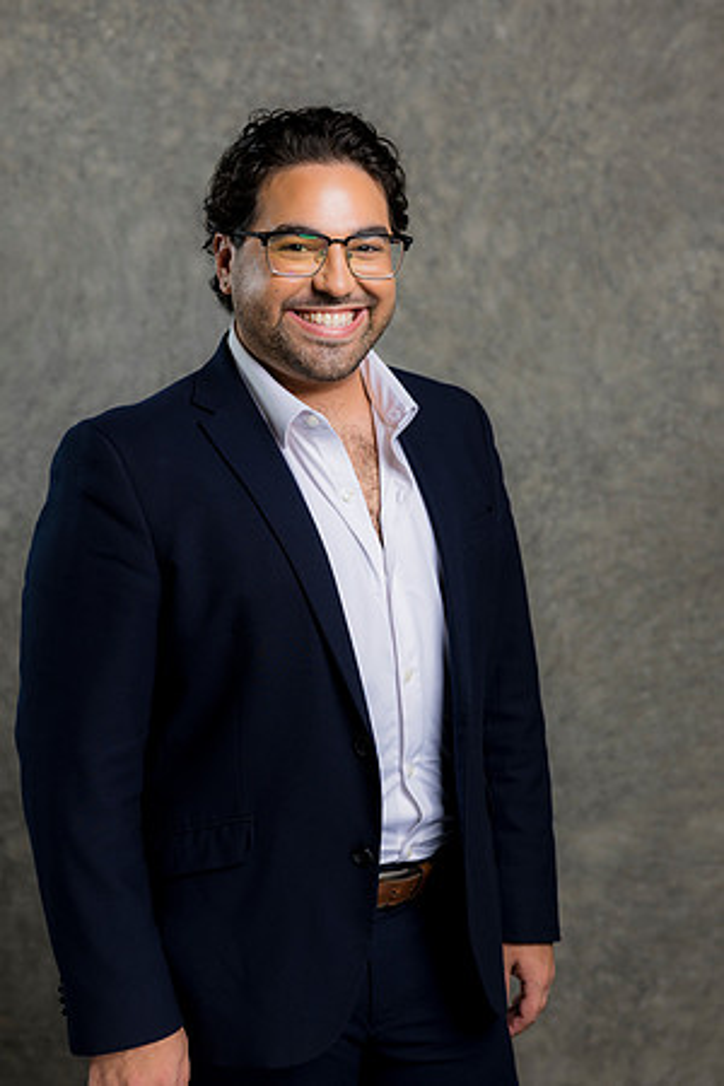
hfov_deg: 16.1
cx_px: 362
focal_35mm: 85
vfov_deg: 23.9
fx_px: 2564
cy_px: 543
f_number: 5
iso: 125
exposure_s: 1/200
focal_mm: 85
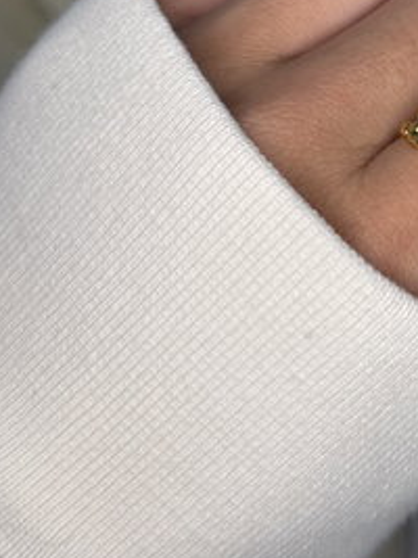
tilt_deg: -57.6
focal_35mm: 96
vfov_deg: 20.1
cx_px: 410
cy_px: 57
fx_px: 1547
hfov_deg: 15.1
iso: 80
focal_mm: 6.76
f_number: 1.78
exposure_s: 1/118
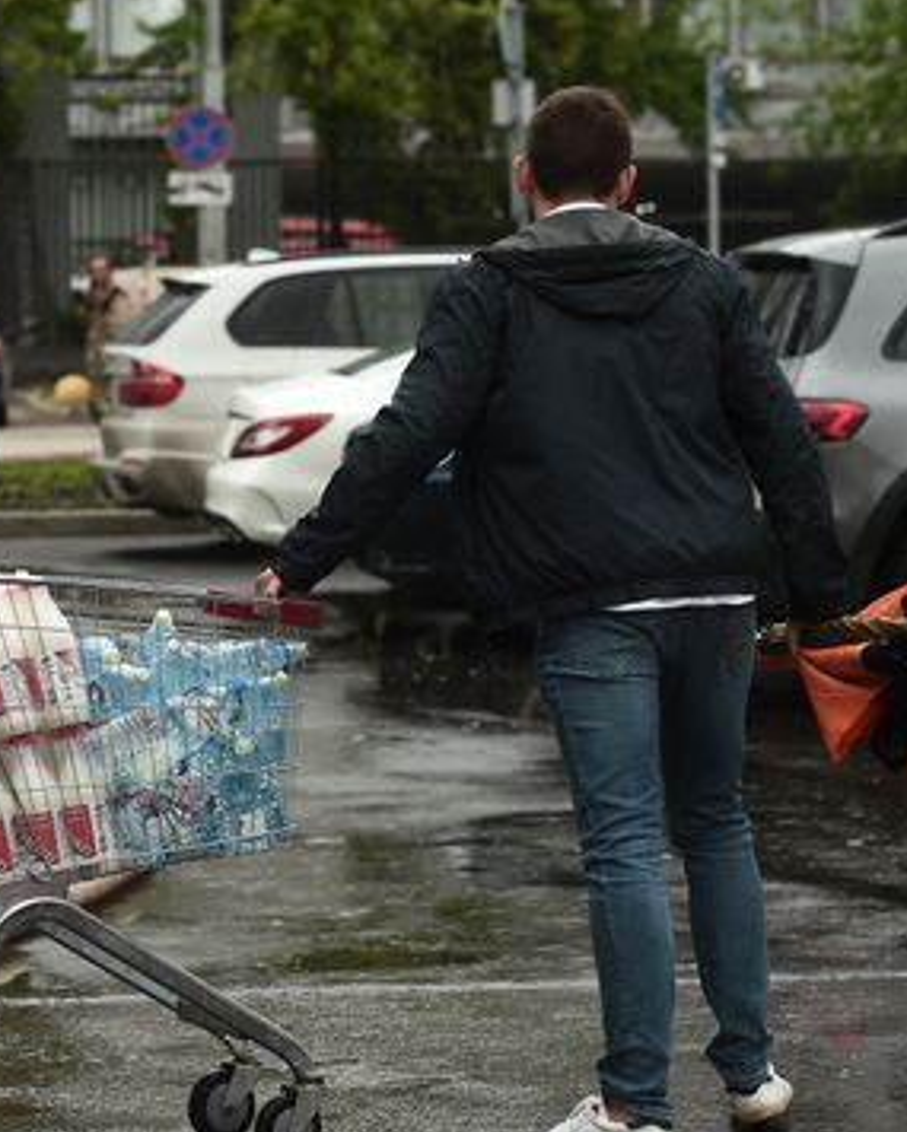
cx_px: 200
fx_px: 4327
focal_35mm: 129
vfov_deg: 14.9
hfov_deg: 11.9
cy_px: 604
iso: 400
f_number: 4.5
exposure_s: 1/250
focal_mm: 70
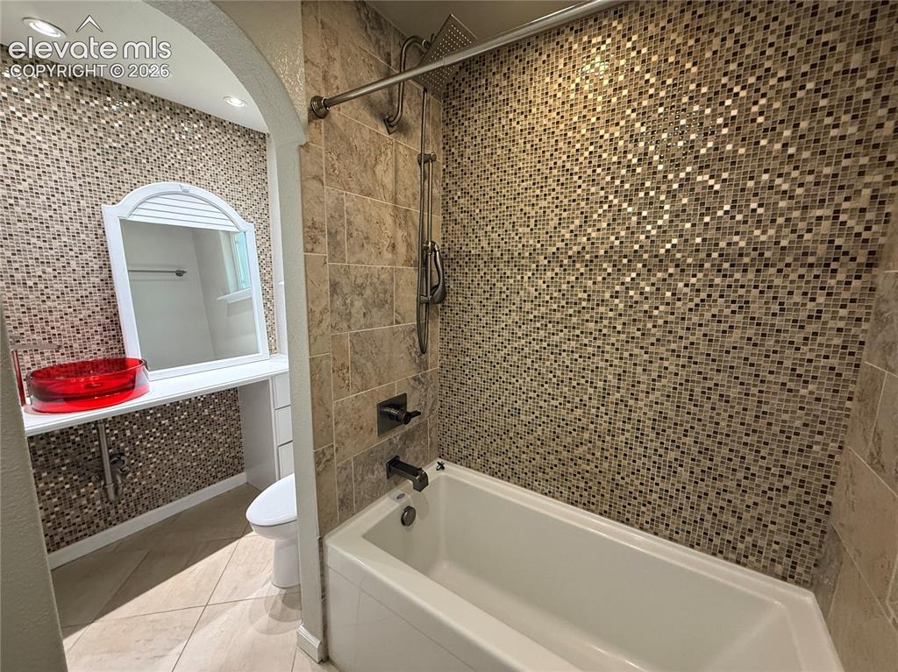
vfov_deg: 85.6
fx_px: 363
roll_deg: -1.4
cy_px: 336
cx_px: 449
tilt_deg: -8.3
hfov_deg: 102.1
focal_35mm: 14
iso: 400
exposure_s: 1/60
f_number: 2.2
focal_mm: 2.22
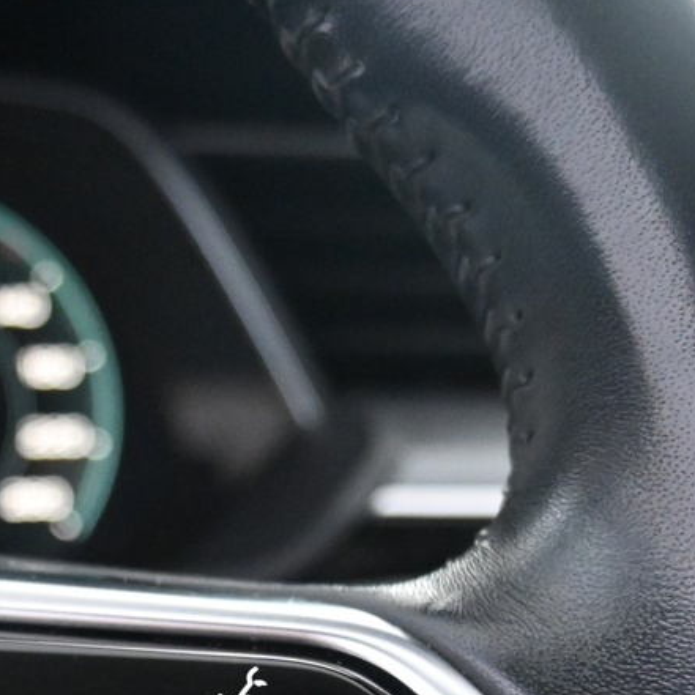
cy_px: 845
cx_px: 240
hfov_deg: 23.0
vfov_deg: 21.4
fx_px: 1704
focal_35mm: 75
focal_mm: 16
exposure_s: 1/50
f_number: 3.5
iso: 4000
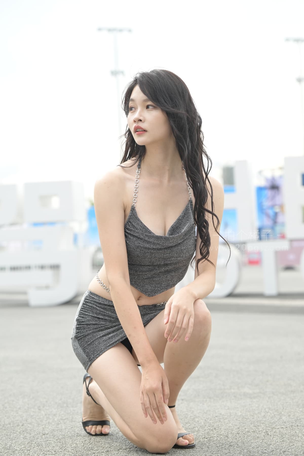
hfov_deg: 16.3
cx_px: 152
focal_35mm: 84
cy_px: 228
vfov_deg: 24.2
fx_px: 1064
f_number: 4.5
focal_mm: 84
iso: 160
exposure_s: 1/400
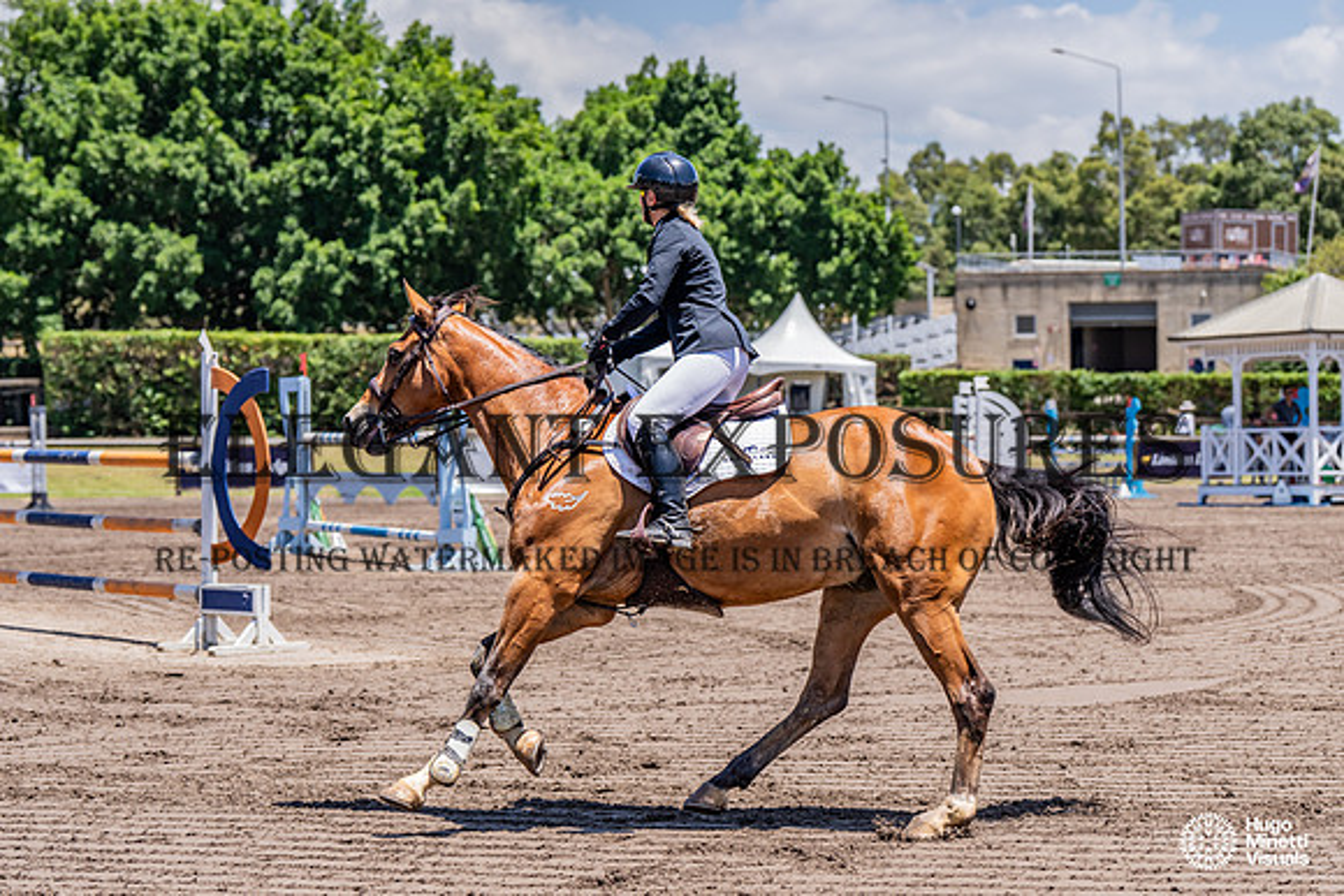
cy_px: 463
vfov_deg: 14.6
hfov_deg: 21.8
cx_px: 633
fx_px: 3494
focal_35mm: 94
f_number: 4
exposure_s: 1/2000
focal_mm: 88
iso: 250
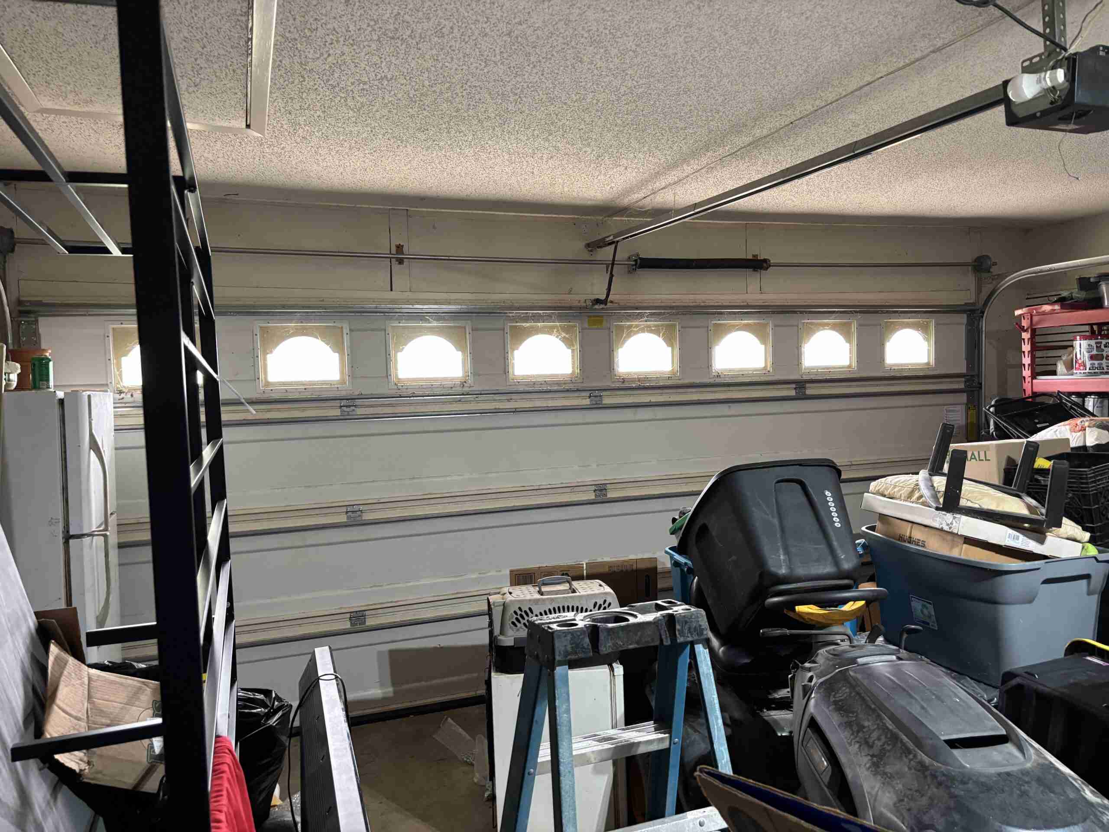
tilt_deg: -0.3
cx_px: 554
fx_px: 833
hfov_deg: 67.3
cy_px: 416
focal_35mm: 26
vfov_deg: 53.1
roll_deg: +0.7
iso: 400
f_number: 1.6
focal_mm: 5.96
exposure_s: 1/60
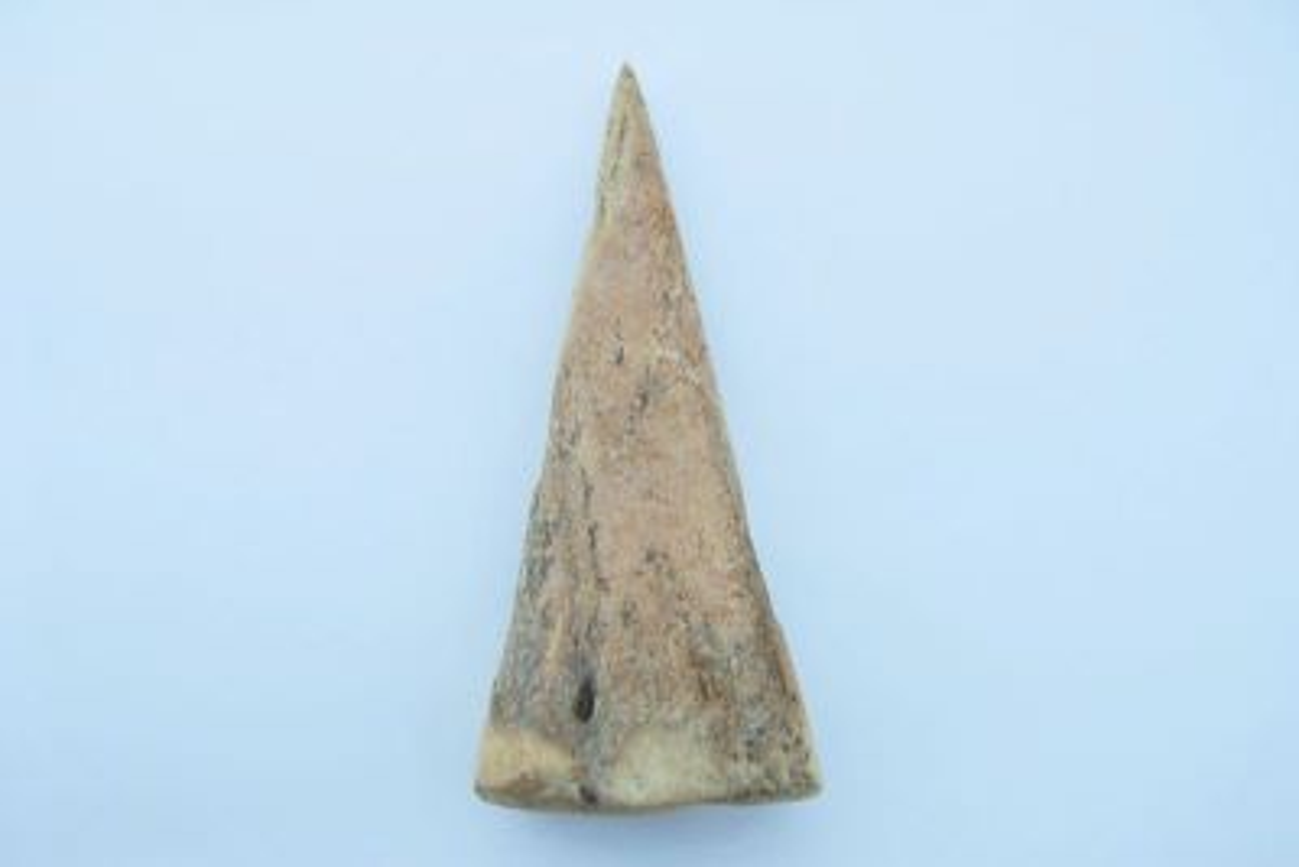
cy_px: 434
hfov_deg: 57.2
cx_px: 650
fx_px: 1191
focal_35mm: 33
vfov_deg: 40.0
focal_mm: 22
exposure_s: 1/5
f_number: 5.6
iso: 200
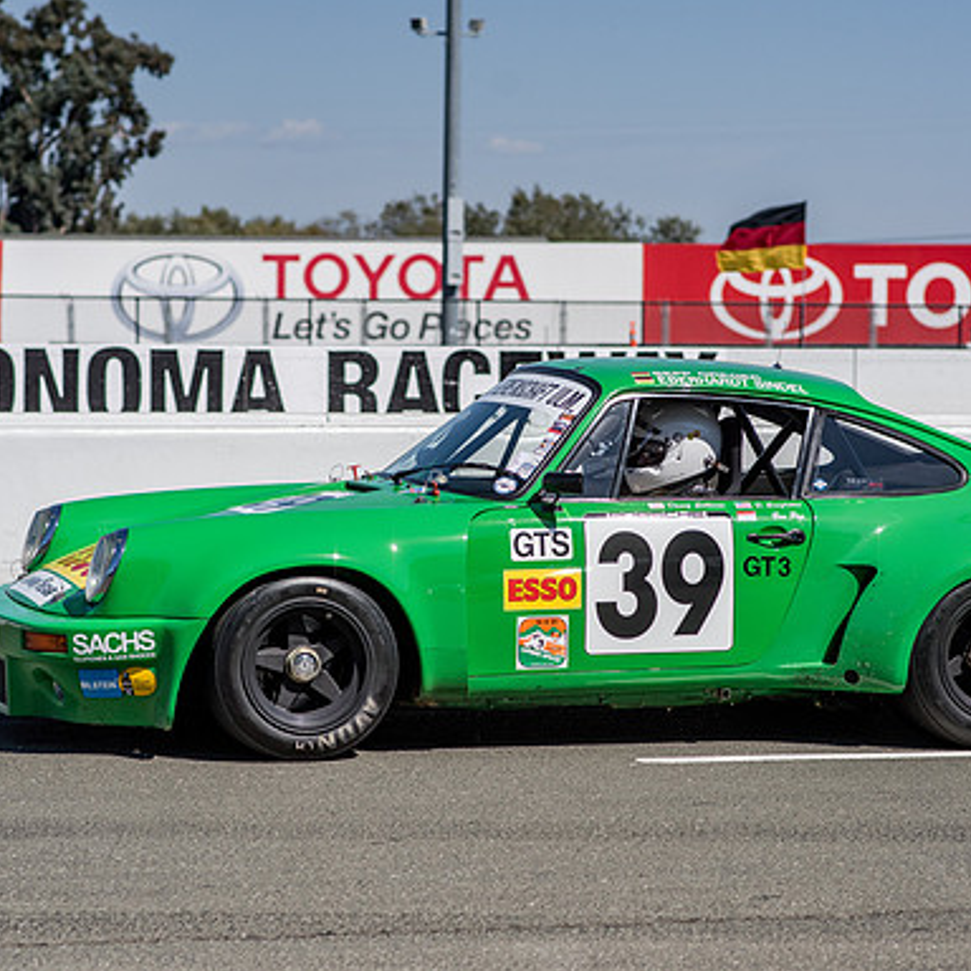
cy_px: 523
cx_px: 482
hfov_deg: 14.7
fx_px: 3777
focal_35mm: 119
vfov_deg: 14.6
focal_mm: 85
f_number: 4
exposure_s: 1/8000
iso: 200
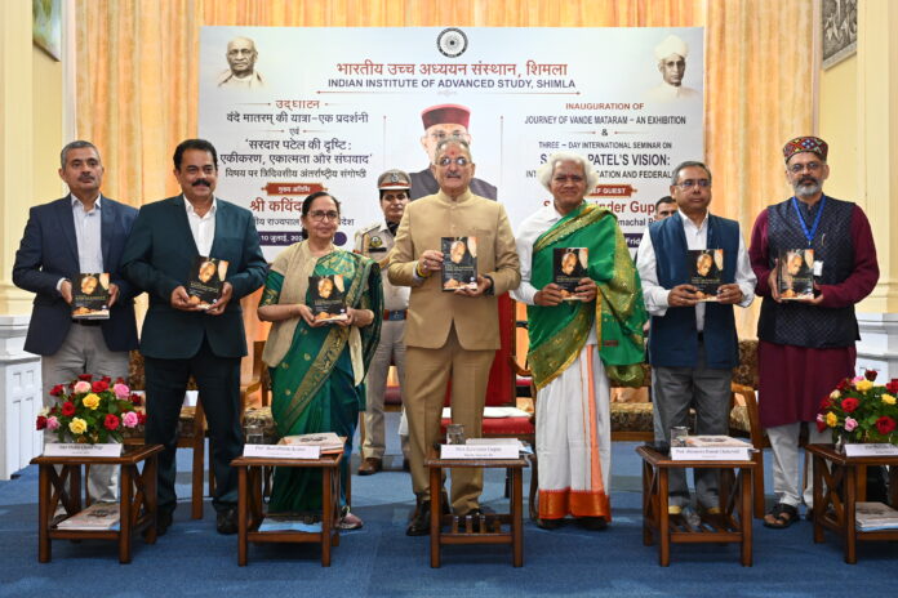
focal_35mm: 40
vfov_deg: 33.4
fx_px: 998
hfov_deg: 48.5
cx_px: 449
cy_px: 299
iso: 1600
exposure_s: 1/100
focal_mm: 40
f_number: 5.6
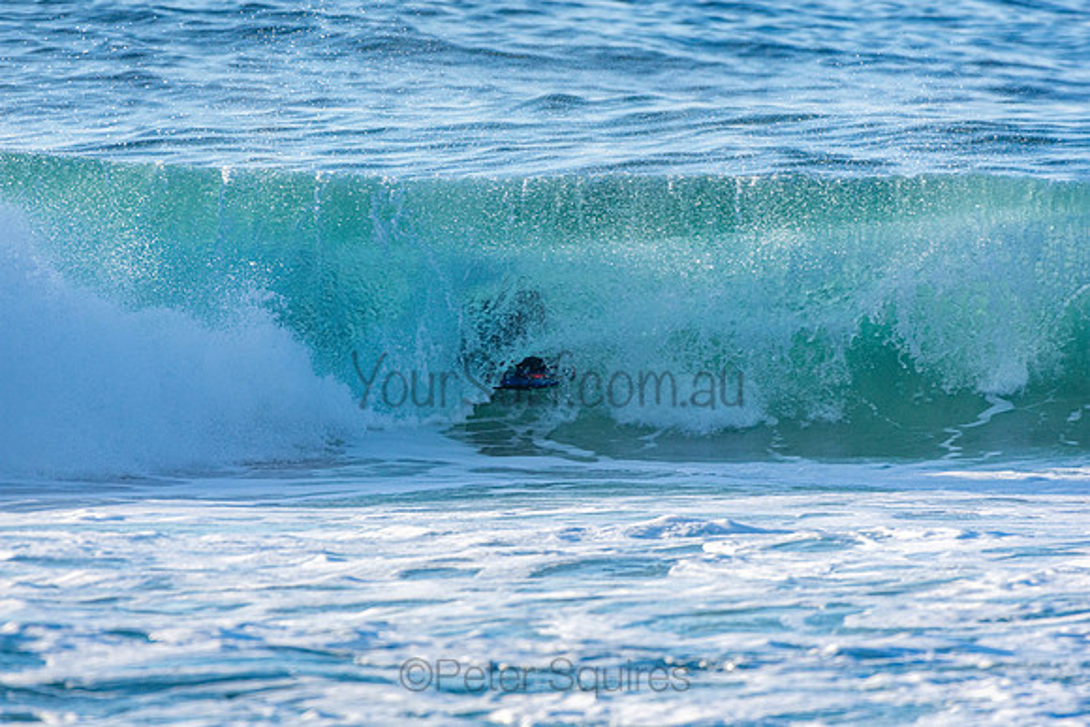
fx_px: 22713
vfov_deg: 1.8
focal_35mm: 750
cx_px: 545
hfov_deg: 2.7
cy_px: 364
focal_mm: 500
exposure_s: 1/1250
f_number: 5.6
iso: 250
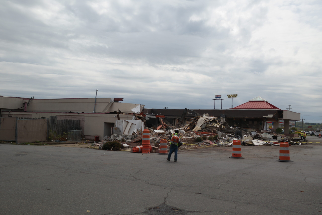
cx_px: 161
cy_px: 108
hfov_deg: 61.9
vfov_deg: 43.6
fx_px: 268
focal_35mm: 30
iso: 100
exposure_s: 1/400
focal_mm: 20
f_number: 8
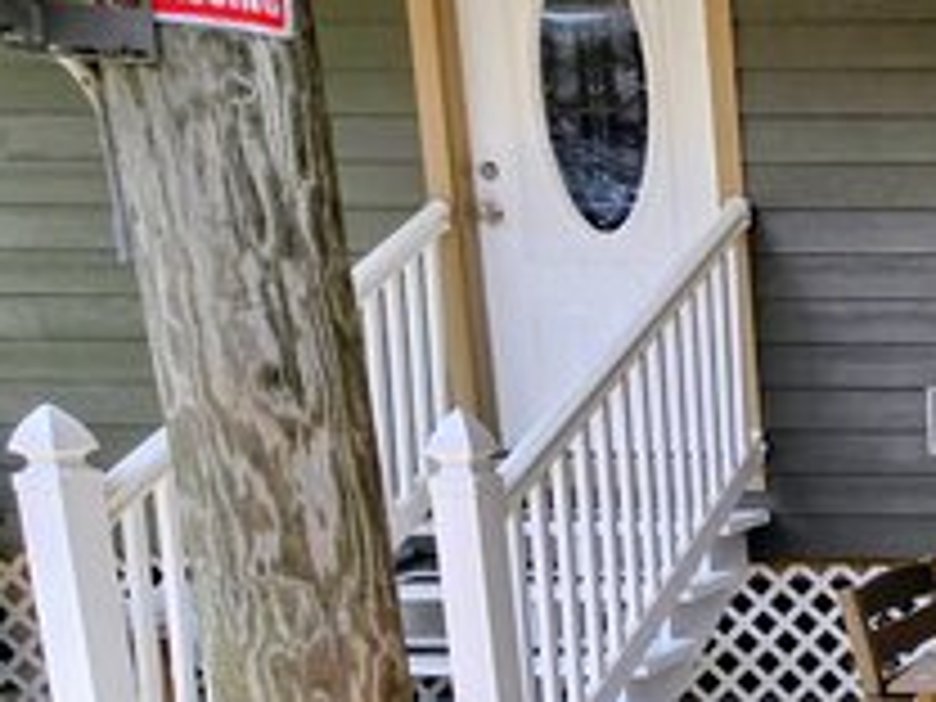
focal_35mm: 40
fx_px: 1082
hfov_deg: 30.4
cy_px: 536
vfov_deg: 35.1
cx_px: 1350
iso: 50
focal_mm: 2.2
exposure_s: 1/937
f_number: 2.2
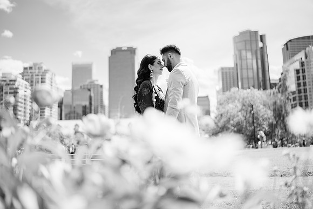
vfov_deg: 37.9
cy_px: 104
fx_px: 304
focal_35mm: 35
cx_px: 156
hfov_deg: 54.4
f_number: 1.2
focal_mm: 35
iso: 125
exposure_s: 1/8000
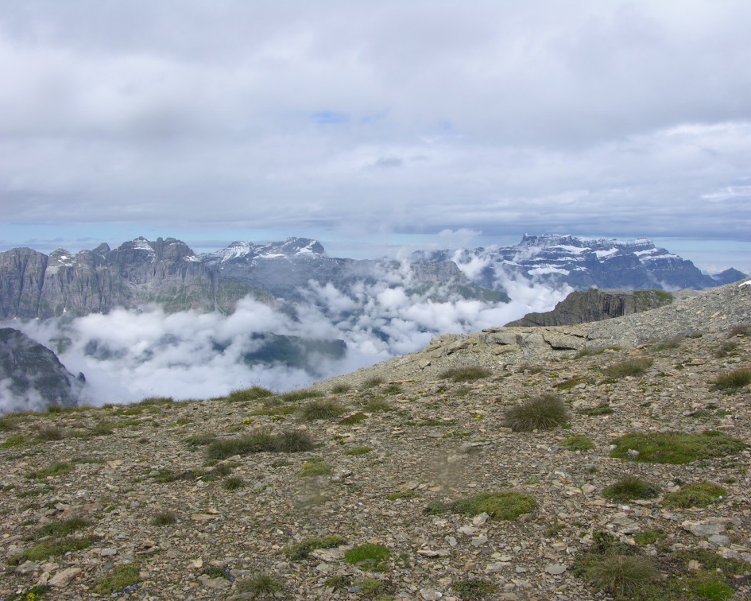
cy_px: 303
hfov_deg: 49.1
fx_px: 822
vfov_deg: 40.1
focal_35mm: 37
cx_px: 378
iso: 50
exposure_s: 1/273
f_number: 7.1
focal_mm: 8.9
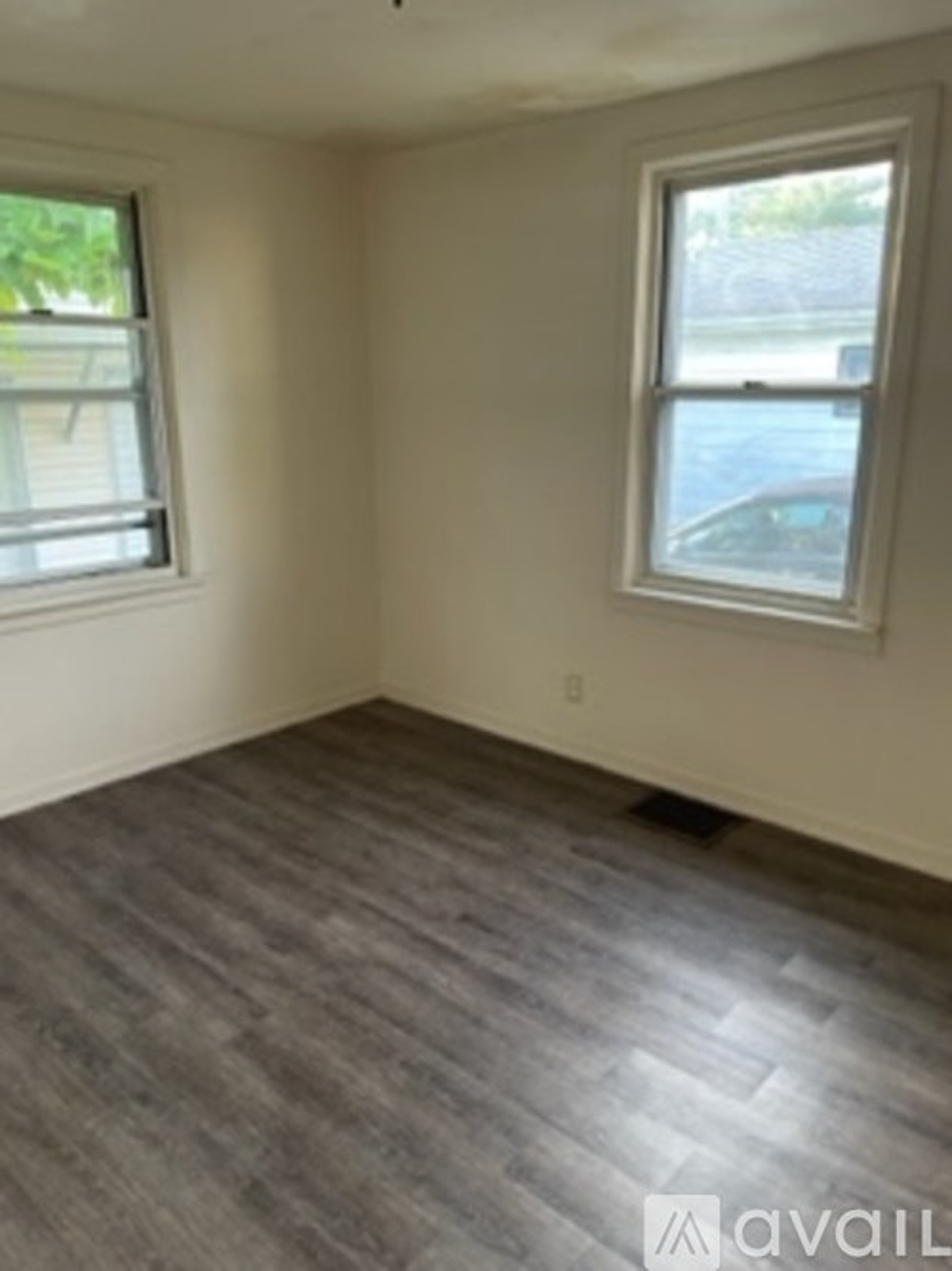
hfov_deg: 53.0
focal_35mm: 26
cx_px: 476
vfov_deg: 67.3
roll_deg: +1.8
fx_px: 954
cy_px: 636
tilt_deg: -12.0
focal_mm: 4.2
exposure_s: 1/60
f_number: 1.6
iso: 160
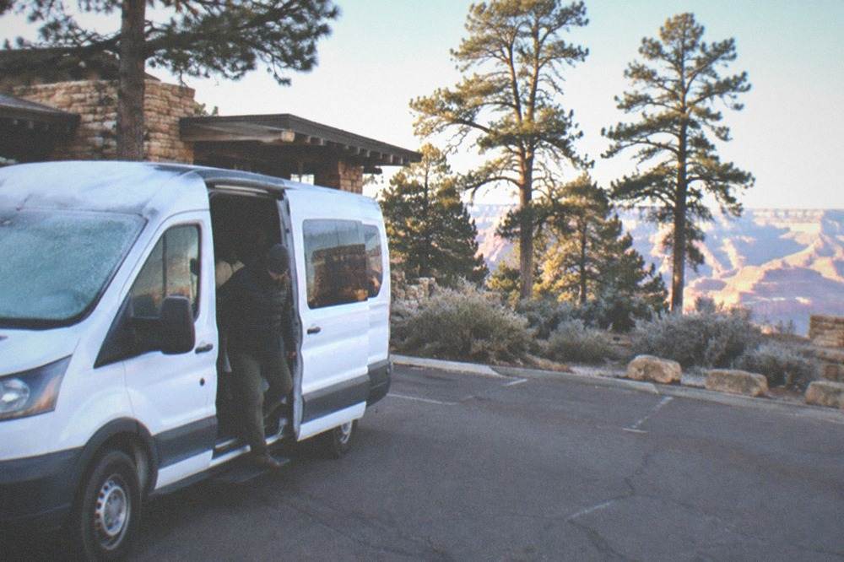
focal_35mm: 48
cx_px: 422
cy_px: 281
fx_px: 1125
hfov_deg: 41.1
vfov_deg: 28.1
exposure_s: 1/800
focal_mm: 48
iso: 100
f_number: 4
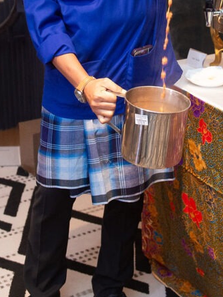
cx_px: 120
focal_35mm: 88
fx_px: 757
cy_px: 32
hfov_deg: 16.8
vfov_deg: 21.8
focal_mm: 34
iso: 3200
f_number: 3.5
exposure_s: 1/250
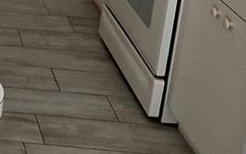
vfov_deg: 13.1
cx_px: -150
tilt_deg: -12.8
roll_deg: -1.8
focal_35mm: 90
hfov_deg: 19.3
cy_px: -128
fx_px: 603
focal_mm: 2.22
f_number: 2.2
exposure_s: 1/120
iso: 100
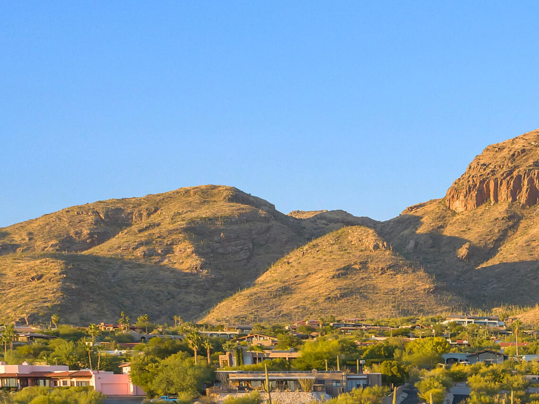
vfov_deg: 21.2
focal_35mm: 63
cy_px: 521
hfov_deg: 28.0
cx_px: 595
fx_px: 980
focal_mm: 12.29
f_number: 2.8
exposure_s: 1/400
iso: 140
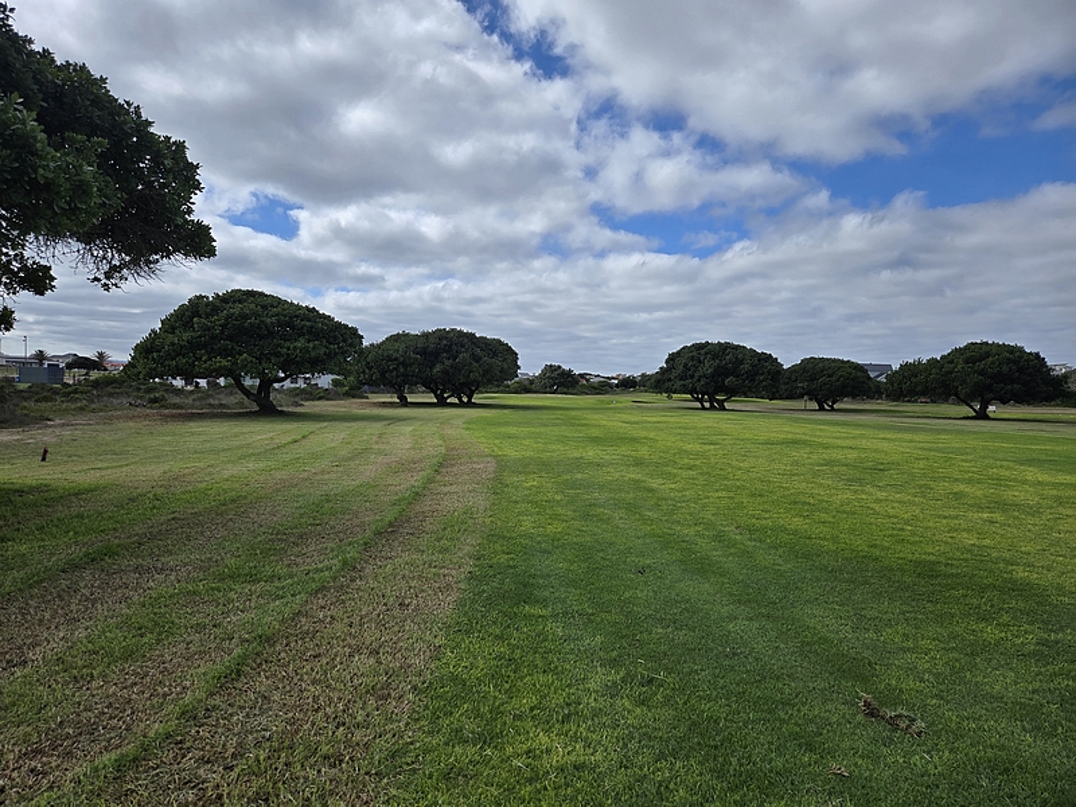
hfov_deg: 73.9
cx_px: 538
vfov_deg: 58.9
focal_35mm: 23
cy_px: 404
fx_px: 715
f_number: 1.8
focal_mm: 5.4
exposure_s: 1/3255
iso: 25
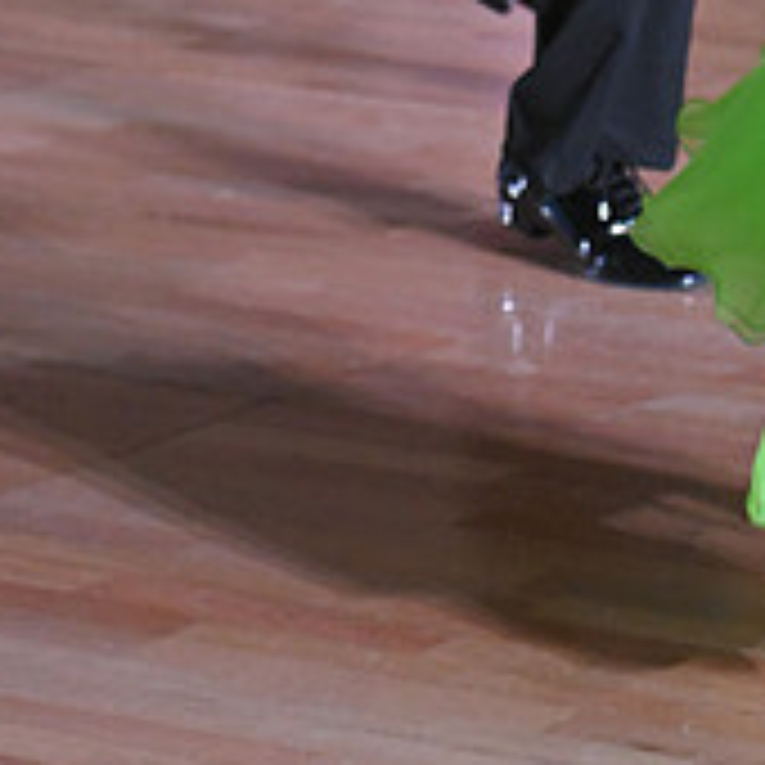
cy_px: -500
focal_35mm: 275
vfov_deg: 6.3
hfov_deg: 6.3
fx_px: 6876
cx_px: 767
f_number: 5.6
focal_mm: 95
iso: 5000
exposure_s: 1/400
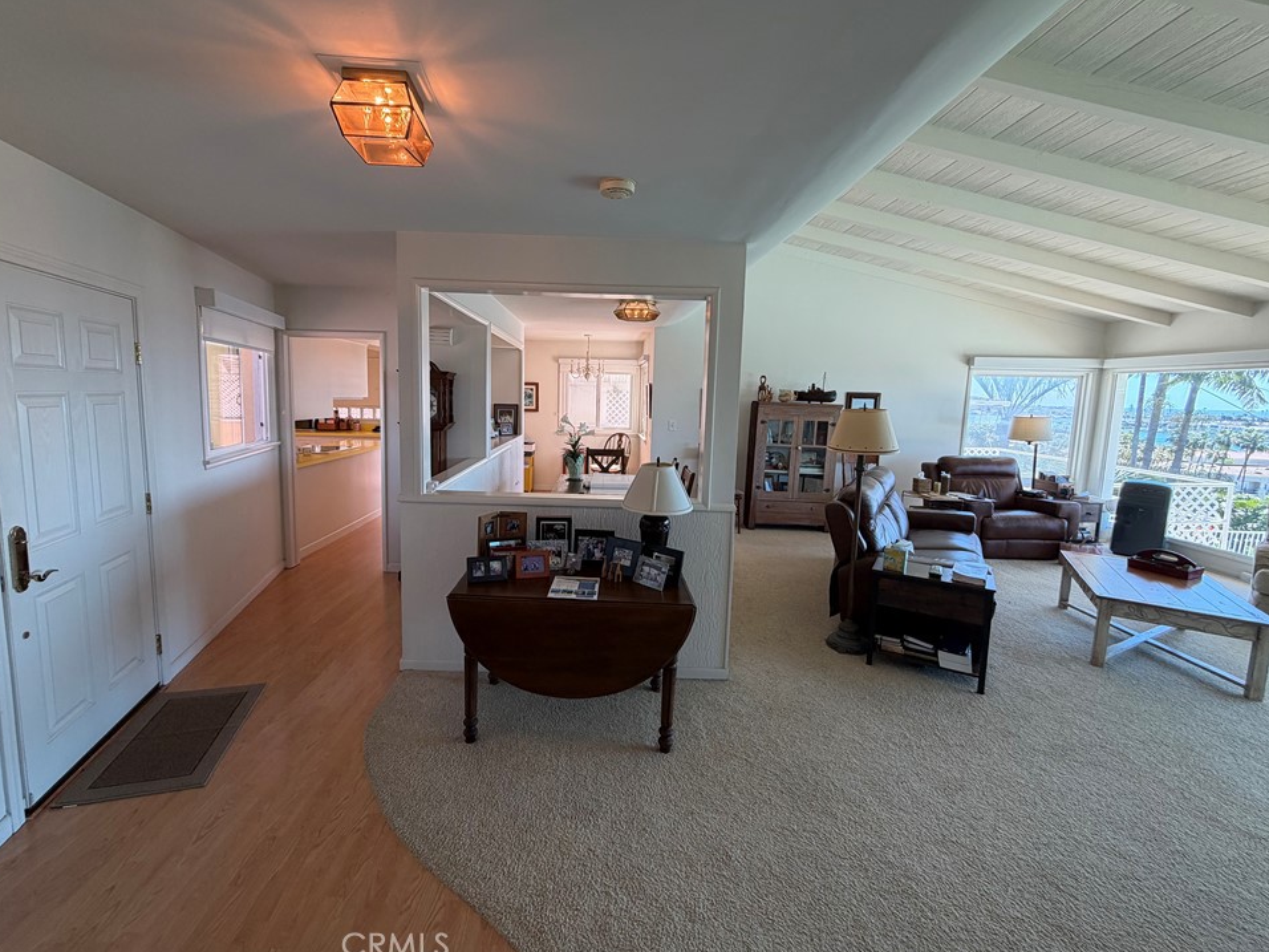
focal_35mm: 15
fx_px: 550
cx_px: 597
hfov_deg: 98.1
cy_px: 454
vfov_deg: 81.7
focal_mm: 2.22
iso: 80
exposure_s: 1/120
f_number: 2.2
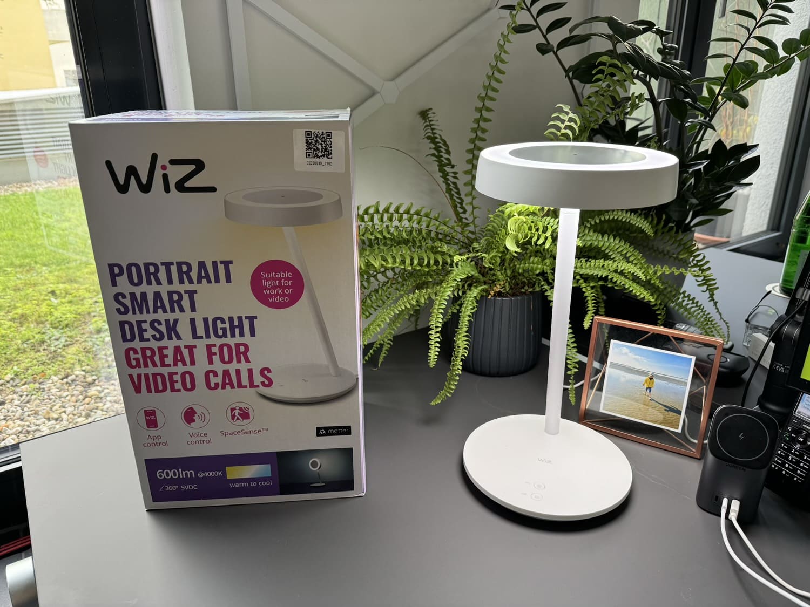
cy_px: 304
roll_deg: +0.5
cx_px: 405
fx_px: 562
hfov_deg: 71.6
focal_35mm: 24
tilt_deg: -19.9
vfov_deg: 56.8
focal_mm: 6.86
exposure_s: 1/79
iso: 160
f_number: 1.78
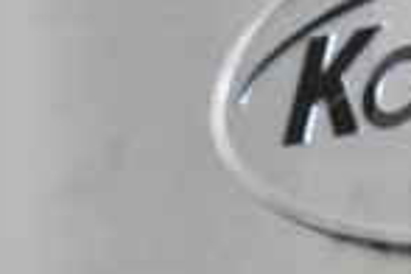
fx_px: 3917
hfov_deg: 5.9
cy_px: 68
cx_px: 612
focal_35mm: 343
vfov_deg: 4.0
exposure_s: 1/160
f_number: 6.3
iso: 6400
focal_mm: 55
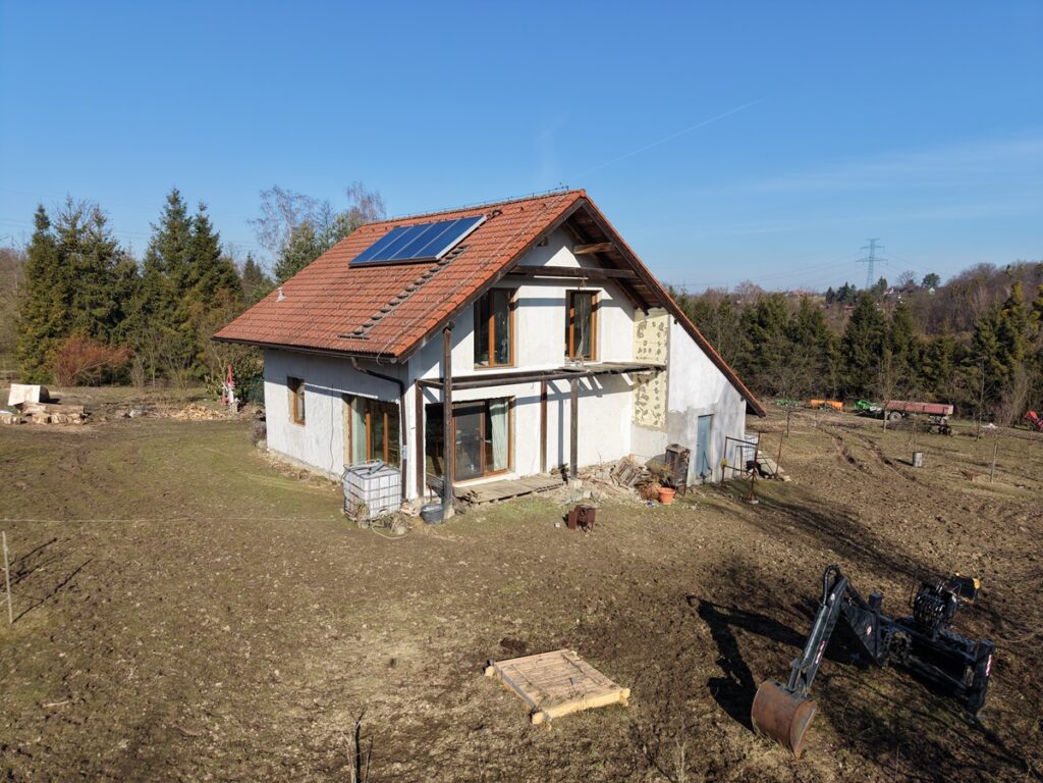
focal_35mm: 24
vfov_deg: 56.8
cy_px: 392
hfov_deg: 71.6
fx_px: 723
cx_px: 522
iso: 200
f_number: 1.8
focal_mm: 8.67
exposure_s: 1/5000
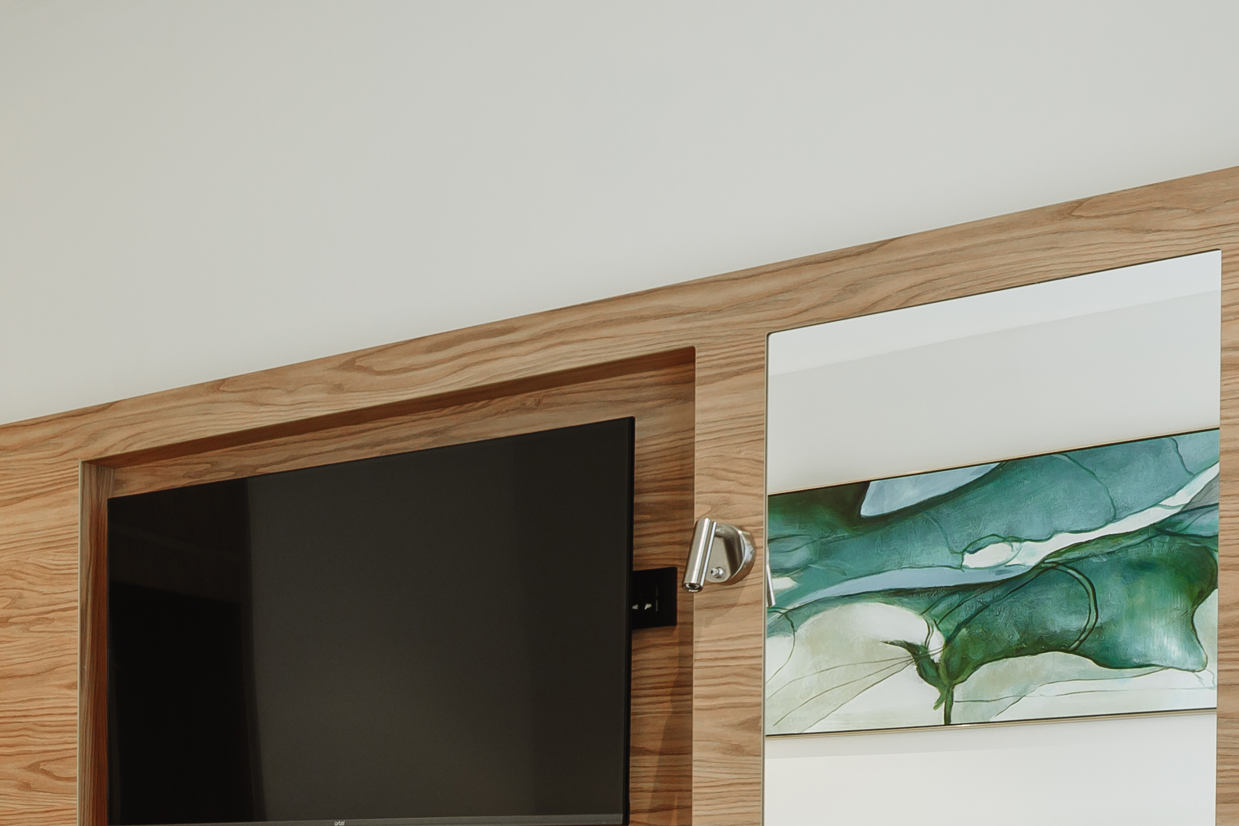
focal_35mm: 63
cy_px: 975
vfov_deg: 20.3
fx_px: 2168
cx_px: 110
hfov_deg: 30.4
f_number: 9
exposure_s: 1/6
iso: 160
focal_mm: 22
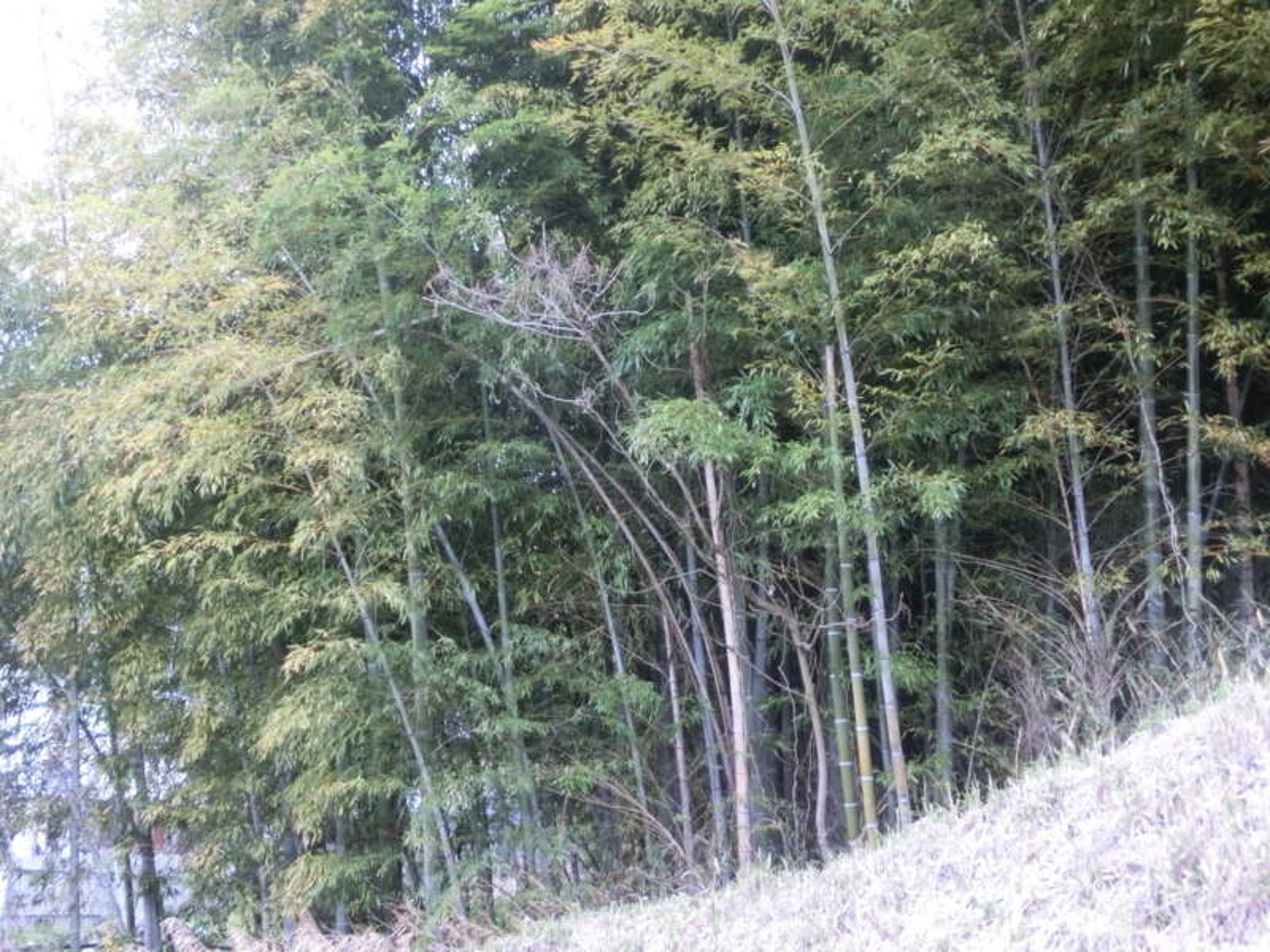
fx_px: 1394
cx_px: 635
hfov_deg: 49.0
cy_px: 476
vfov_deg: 37.7
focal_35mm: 38
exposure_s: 1/60
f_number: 3.9
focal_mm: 6.67
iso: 800
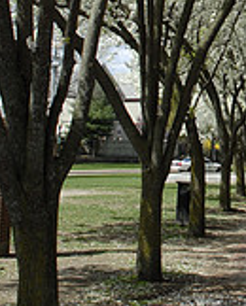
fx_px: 1008
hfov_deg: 13.4
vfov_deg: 16.9
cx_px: 318
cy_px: 4
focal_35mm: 111
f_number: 4.5
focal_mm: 22
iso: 200
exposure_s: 1/640
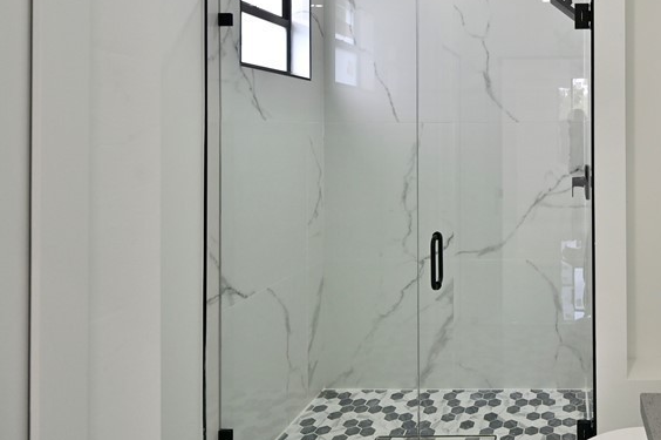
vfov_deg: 46.6
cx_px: 553
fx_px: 495
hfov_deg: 60.5
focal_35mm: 27
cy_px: 127
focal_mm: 14
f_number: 4
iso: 400
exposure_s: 1/160
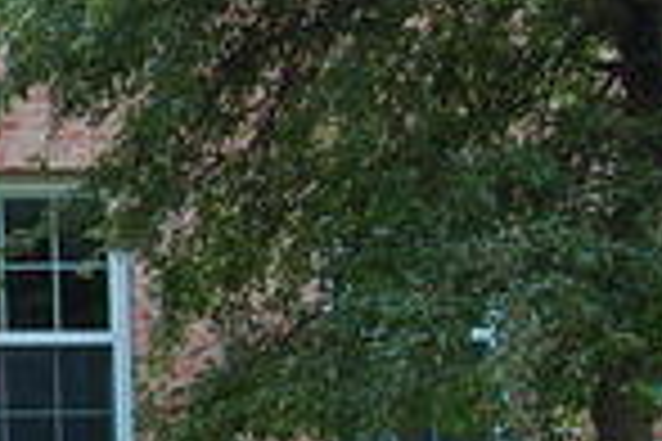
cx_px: -590
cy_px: 317
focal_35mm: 110
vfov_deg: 12.4
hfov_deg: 15.5
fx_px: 2023
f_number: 8
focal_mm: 18
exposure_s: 1/50
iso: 400
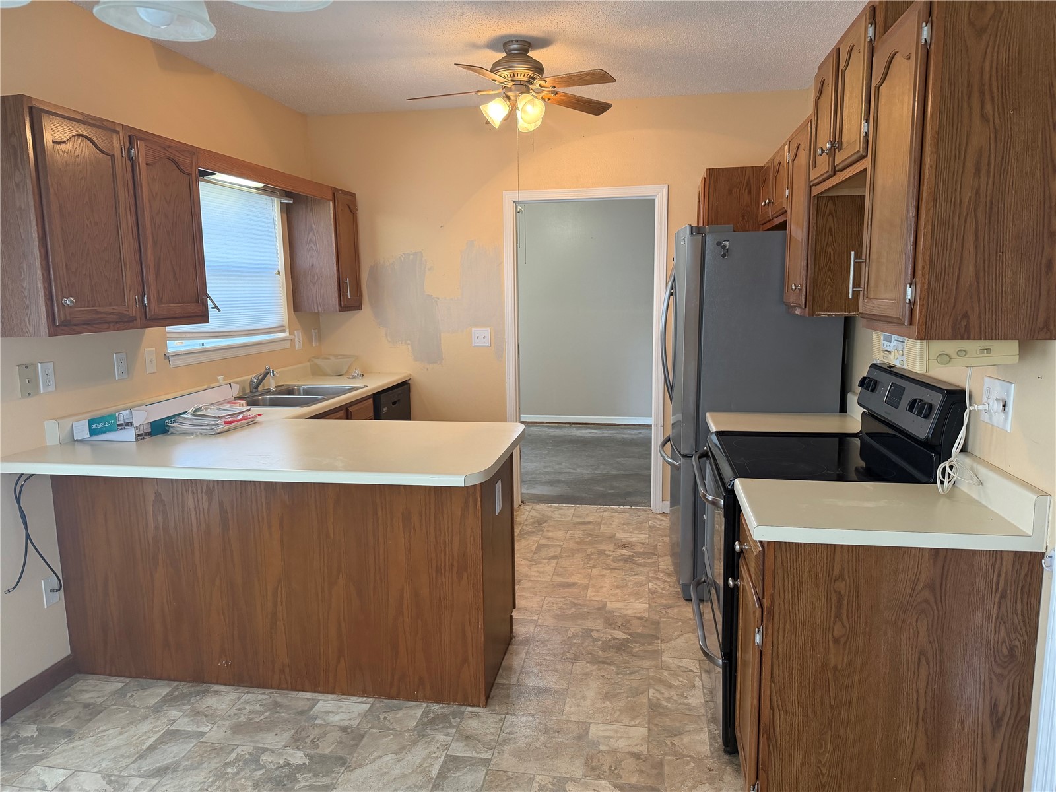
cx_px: 528
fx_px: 732
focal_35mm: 24
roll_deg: +0.3
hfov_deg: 71.6
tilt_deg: -8.3
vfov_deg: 56.8
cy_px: 396
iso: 200
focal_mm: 6.76
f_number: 1.78
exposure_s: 1/60
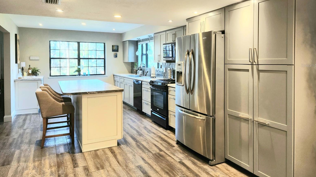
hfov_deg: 71.9
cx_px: 157
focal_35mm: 26
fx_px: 218
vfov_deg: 44.0
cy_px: 65
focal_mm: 5.4
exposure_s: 1/120
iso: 250
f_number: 1.8
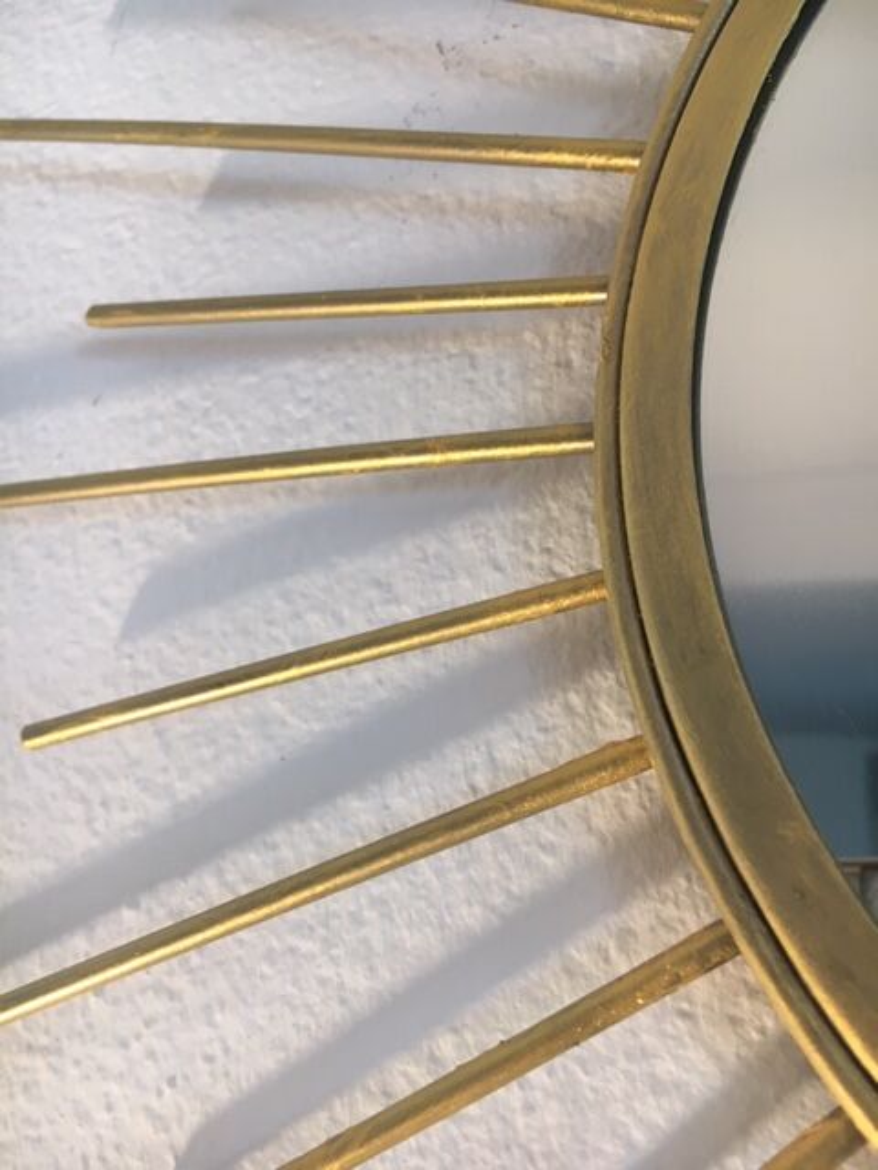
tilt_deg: +14.1
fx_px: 981
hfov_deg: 48.2
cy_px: 585
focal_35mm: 29
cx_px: 439
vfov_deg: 61.7
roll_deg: -4.7
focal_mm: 4.15
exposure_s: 1/33
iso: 50
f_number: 2.2
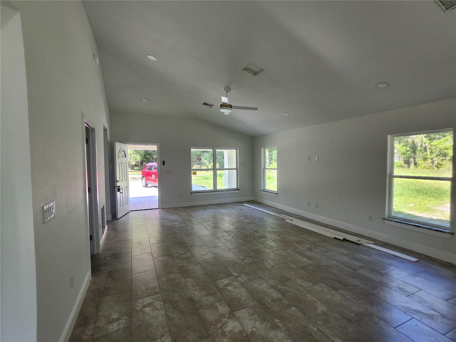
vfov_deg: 89.9
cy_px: 171
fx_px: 171
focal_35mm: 13
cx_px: 228
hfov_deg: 106.2
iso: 50
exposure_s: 1/60
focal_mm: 1.7
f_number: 2.2
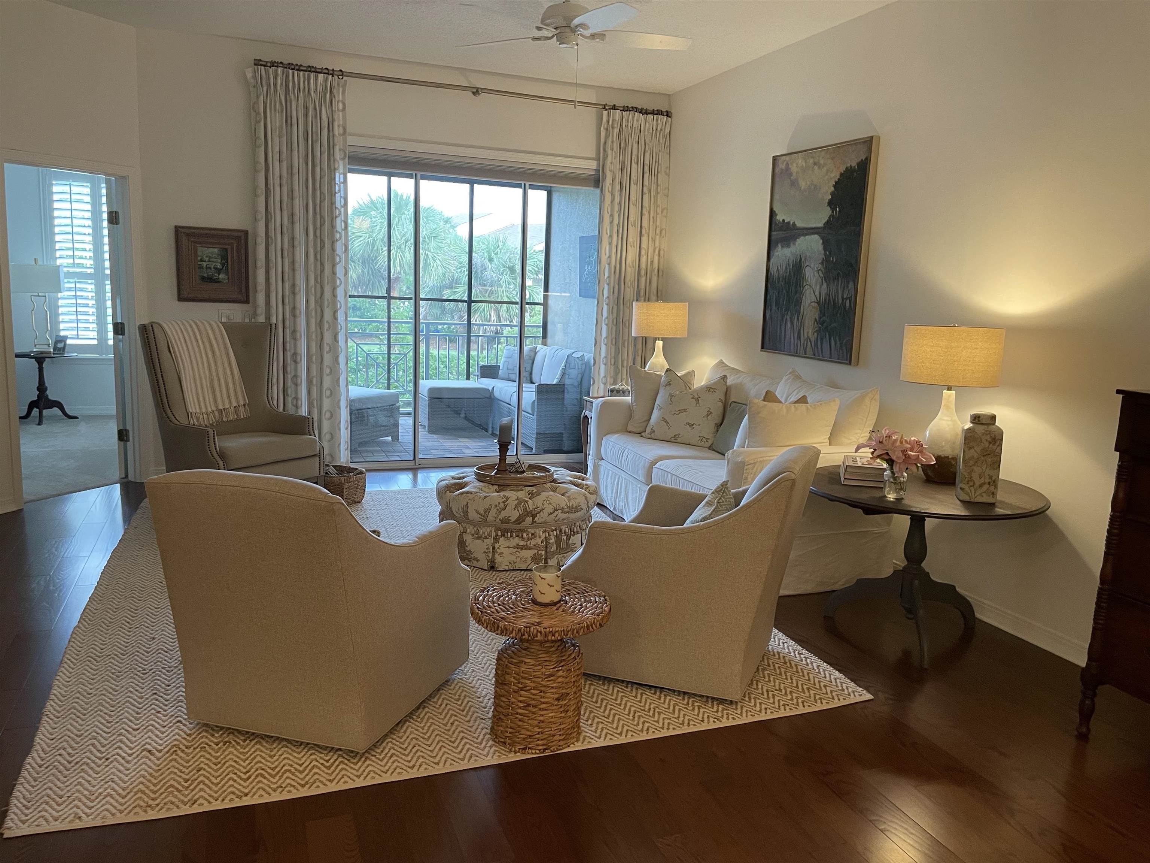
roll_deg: -1.9
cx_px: 575
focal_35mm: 26
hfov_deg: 67.3
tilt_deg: -10.7
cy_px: 432
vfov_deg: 53.1
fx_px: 864
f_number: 1.6
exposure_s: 1/60
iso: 250
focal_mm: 4.2
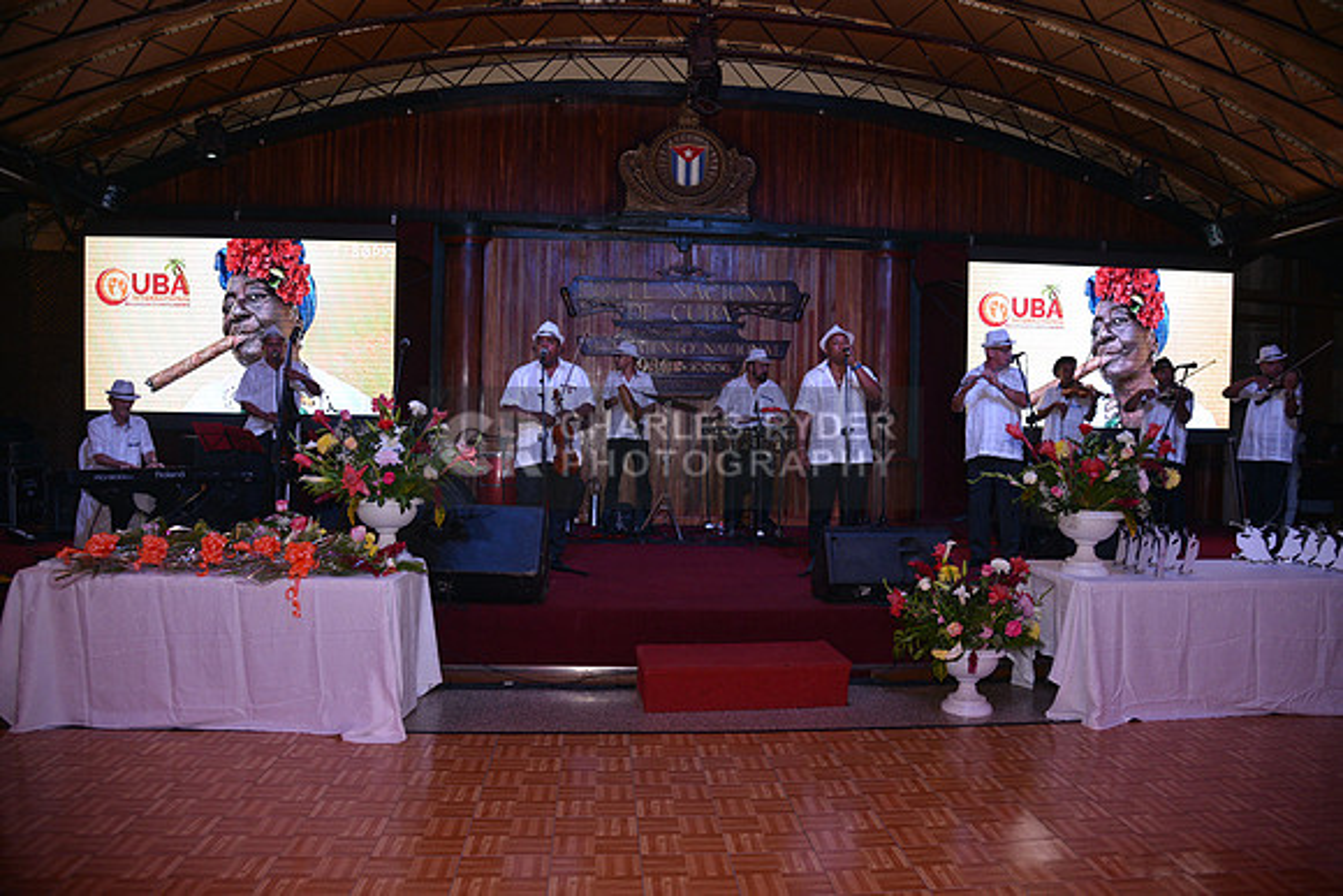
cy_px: 448
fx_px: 896
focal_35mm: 24
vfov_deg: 53.2
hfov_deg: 73.7
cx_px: 672
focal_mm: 24
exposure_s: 1/250
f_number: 4
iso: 1000
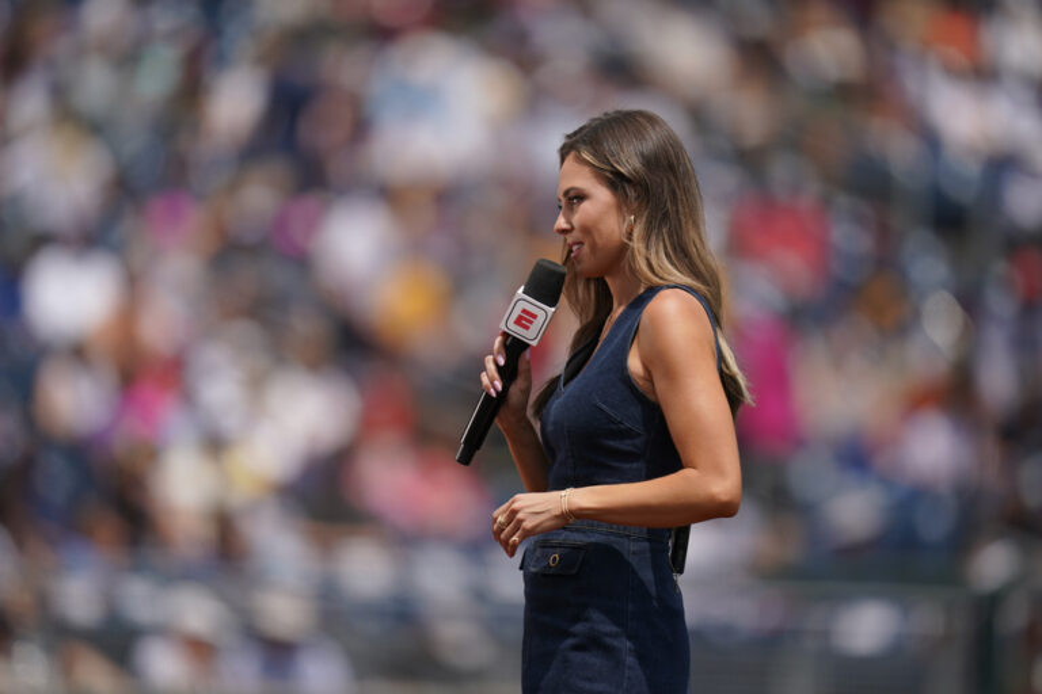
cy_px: 347
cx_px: 521
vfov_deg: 3.4
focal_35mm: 400
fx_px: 11577
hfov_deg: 5.2
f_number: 2.8
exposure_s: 1/6400
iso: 400
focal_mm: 400
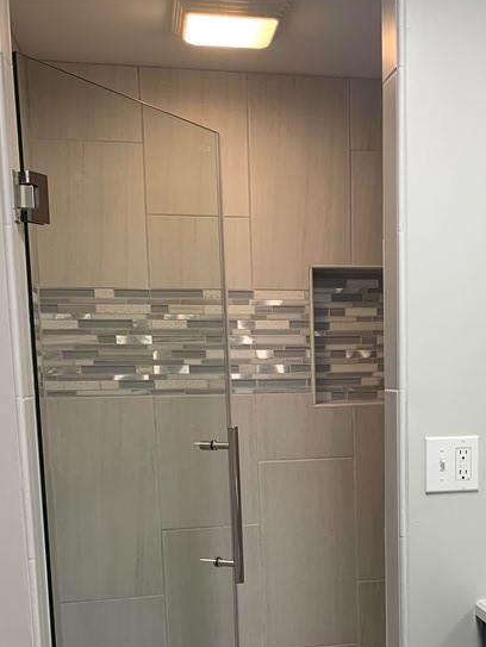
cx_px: 362
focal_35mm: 49
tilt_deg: -8.2
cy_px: 499
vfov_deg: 37.7
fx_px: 916
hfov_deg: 29.3
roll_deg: +1.4
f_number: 1.8
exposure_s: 1/60
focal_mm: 4.25
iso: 50
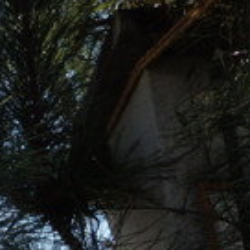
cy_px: 263
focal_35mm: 73
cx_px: -147
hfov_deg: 19.8
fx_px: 596
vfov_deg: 22.5
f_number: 8
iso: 200
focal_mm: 4.5
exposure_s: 1/200
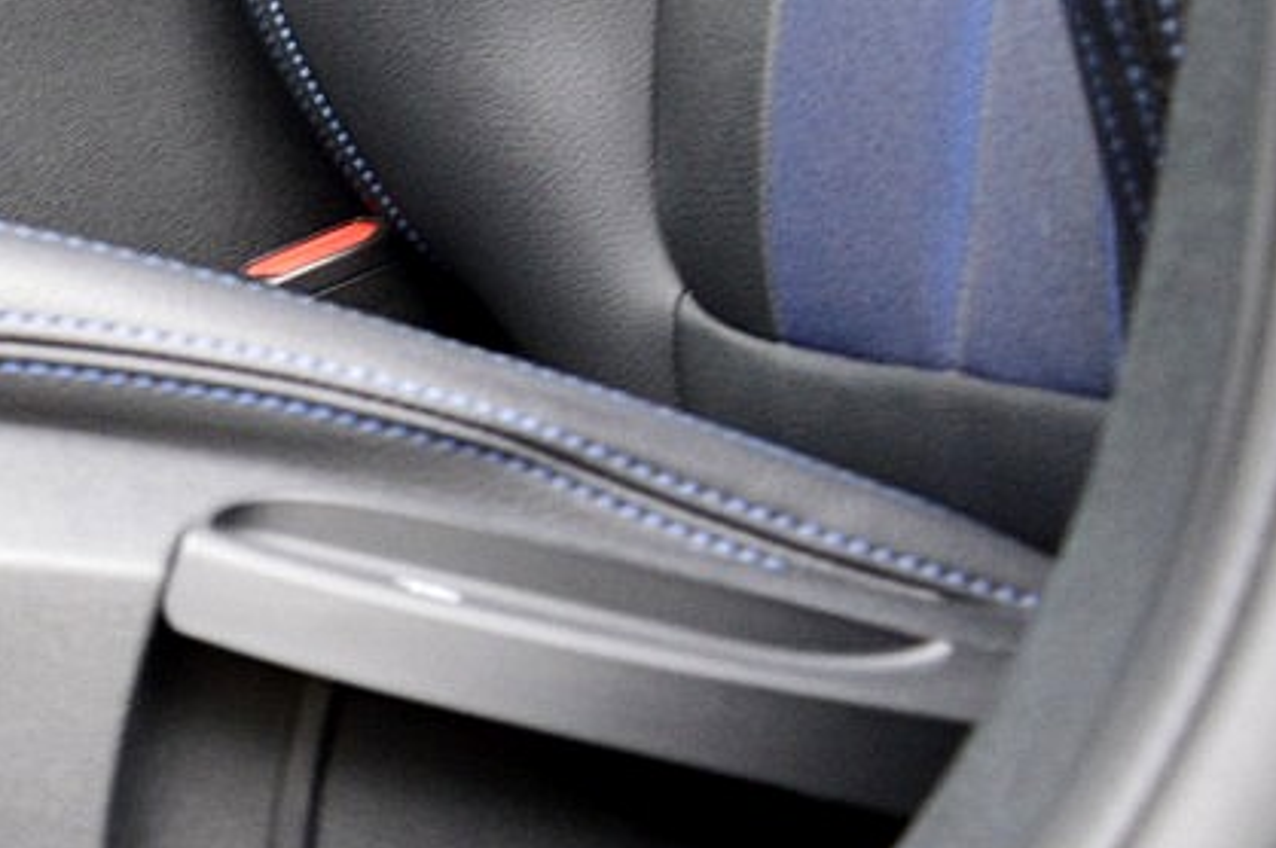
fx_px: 3719
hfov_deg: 16.5
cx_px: -974
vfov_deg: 12.5
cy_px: -357
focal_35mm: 105
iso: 800
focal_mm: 18
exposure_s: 1/60
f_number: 5
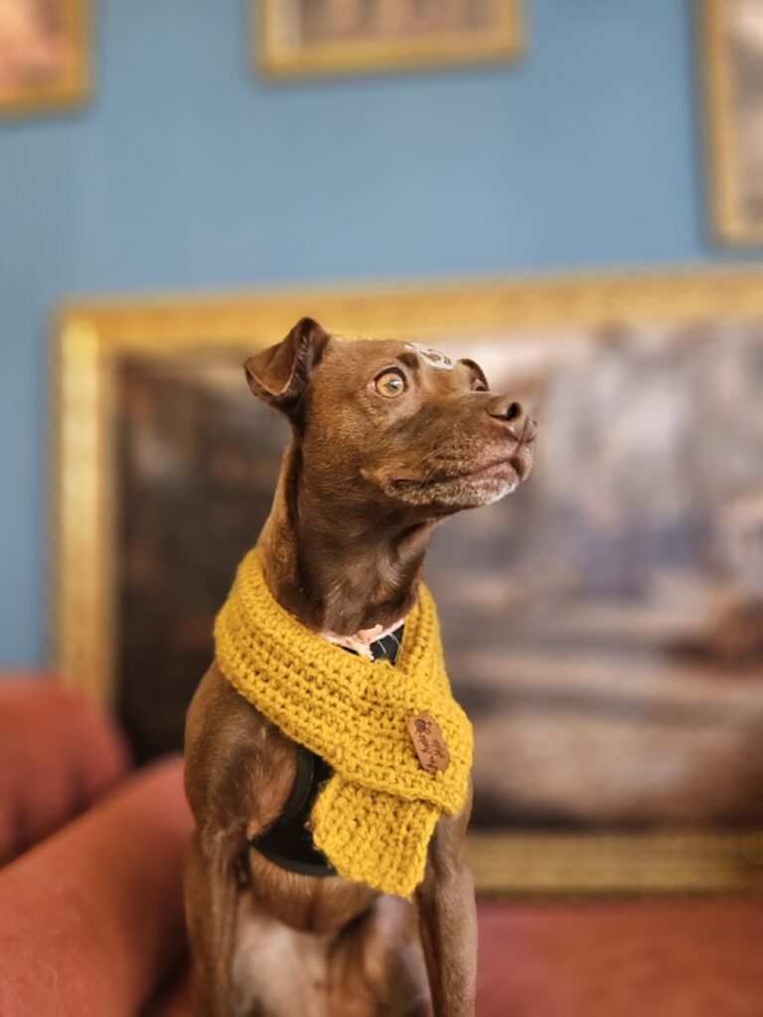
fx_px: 676
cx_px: 382
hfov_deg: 58.9
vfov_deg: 73.9
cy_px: 508
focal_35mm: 23
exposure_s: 1/120
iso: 640
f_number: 1.8
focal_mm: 5.4
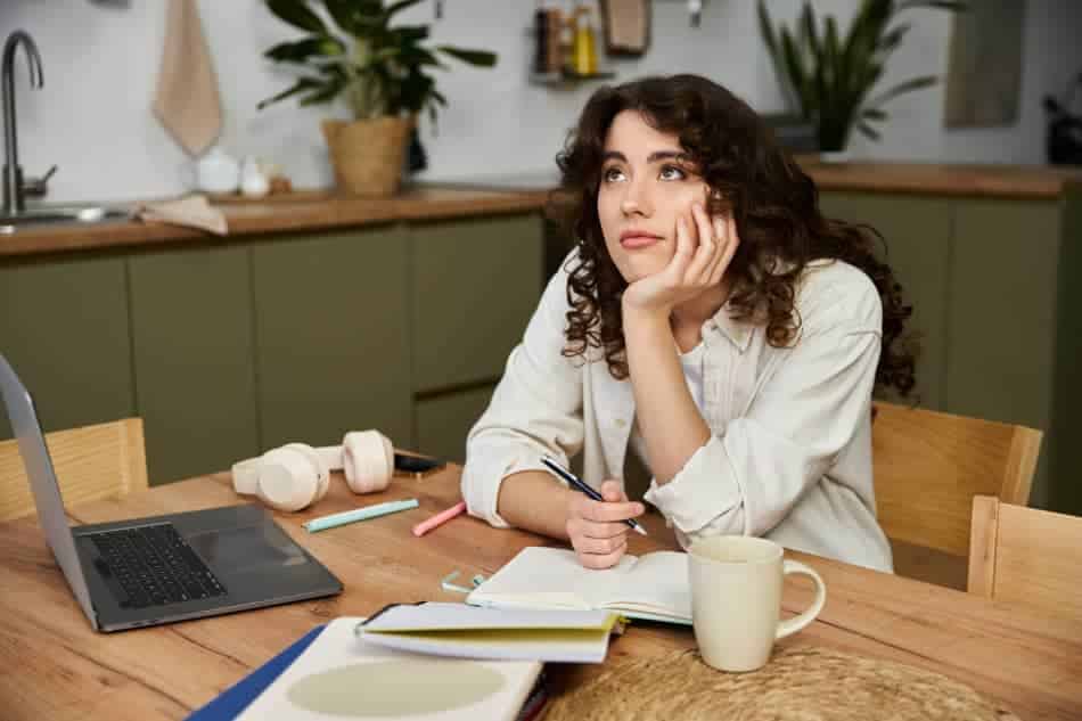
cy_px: 360
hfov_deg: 39.6
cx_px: 541
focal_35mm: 50
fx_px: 1502
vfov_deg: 27.0
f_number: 2.8
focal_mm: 50
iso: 800
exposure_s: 1/320
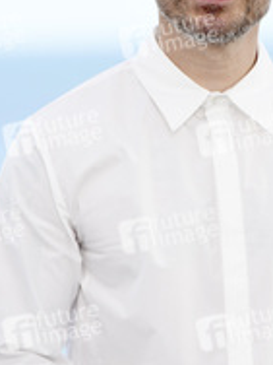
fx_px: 4837
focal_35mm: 460
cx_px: 195
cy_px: 85
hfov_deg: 3.2
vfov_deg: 4.3
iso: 320
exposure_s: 1/800
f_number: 4
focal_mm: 200
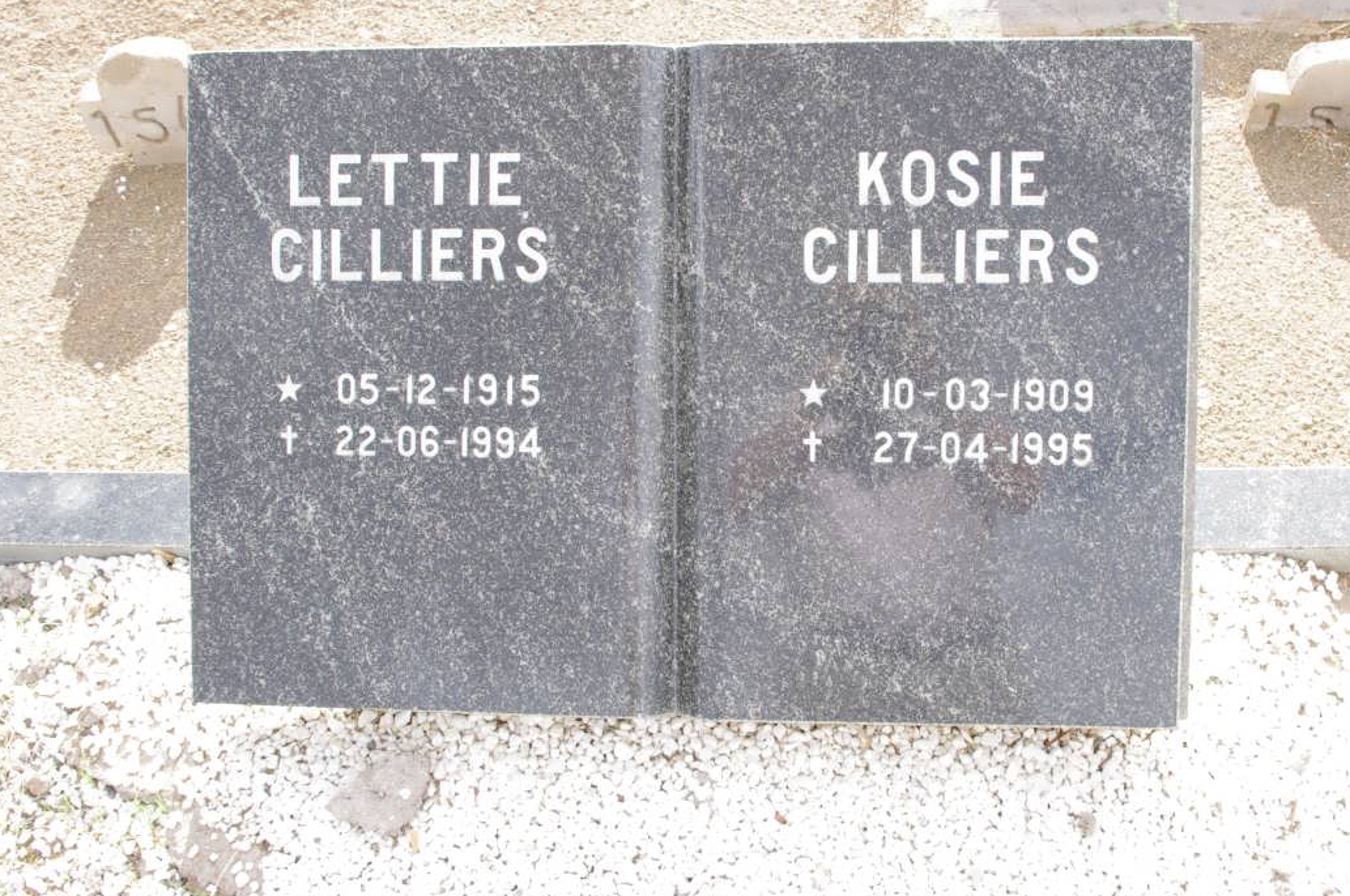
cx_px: 758
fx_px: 1348
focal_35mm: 36
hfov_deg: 53.0
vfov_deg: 36.8
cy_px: 412
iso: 800
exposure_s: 1/125
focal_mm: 21.25
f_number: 11
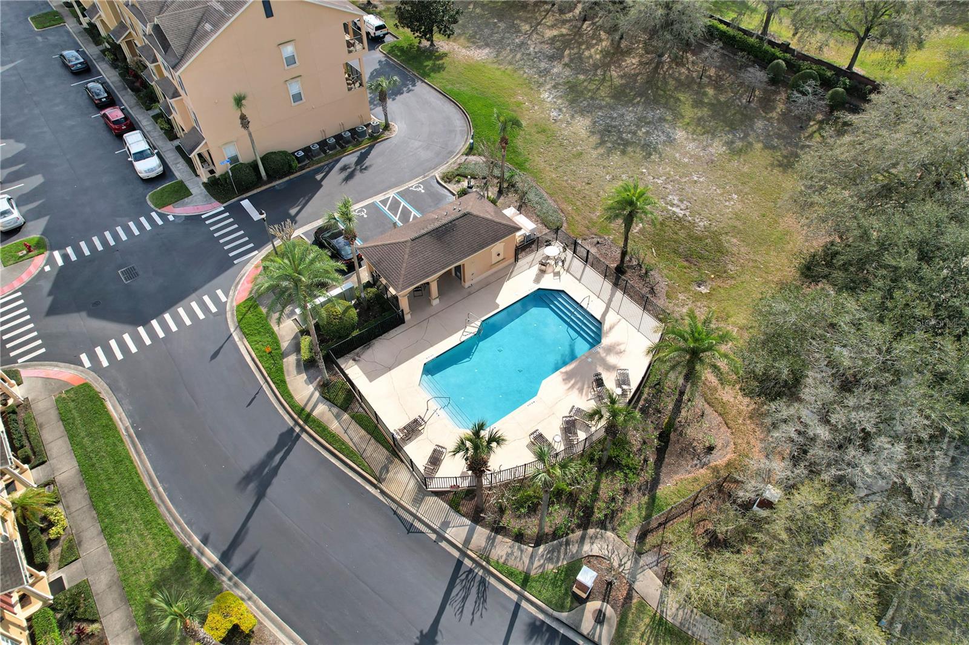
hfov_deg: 78.6
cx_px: 484
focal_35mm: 22
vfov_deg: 57.2
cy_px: 322
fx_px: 592
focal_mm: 8.38
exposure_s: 1/1500
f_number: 2.8
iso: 100
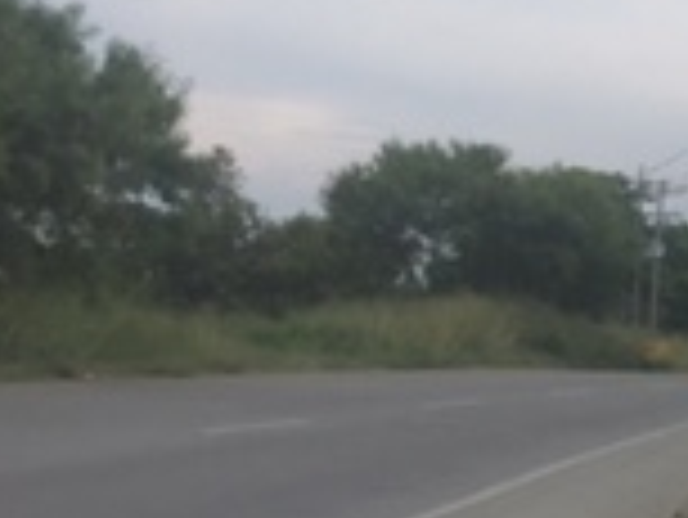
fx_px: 2407
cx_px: 1340
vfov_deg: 12.3
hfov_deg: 13.9
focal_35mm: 121
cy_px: 329
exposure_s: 1/1163
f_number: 2.2
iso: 32
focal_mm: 4.15
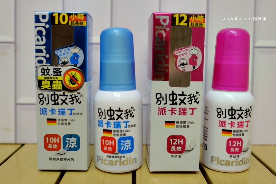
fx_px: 268
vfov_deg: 37.9
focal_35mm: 35
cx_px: 138
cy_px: 92
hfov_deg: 54.4
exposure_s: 1/58
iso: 2000
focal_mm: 23
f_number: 2.8
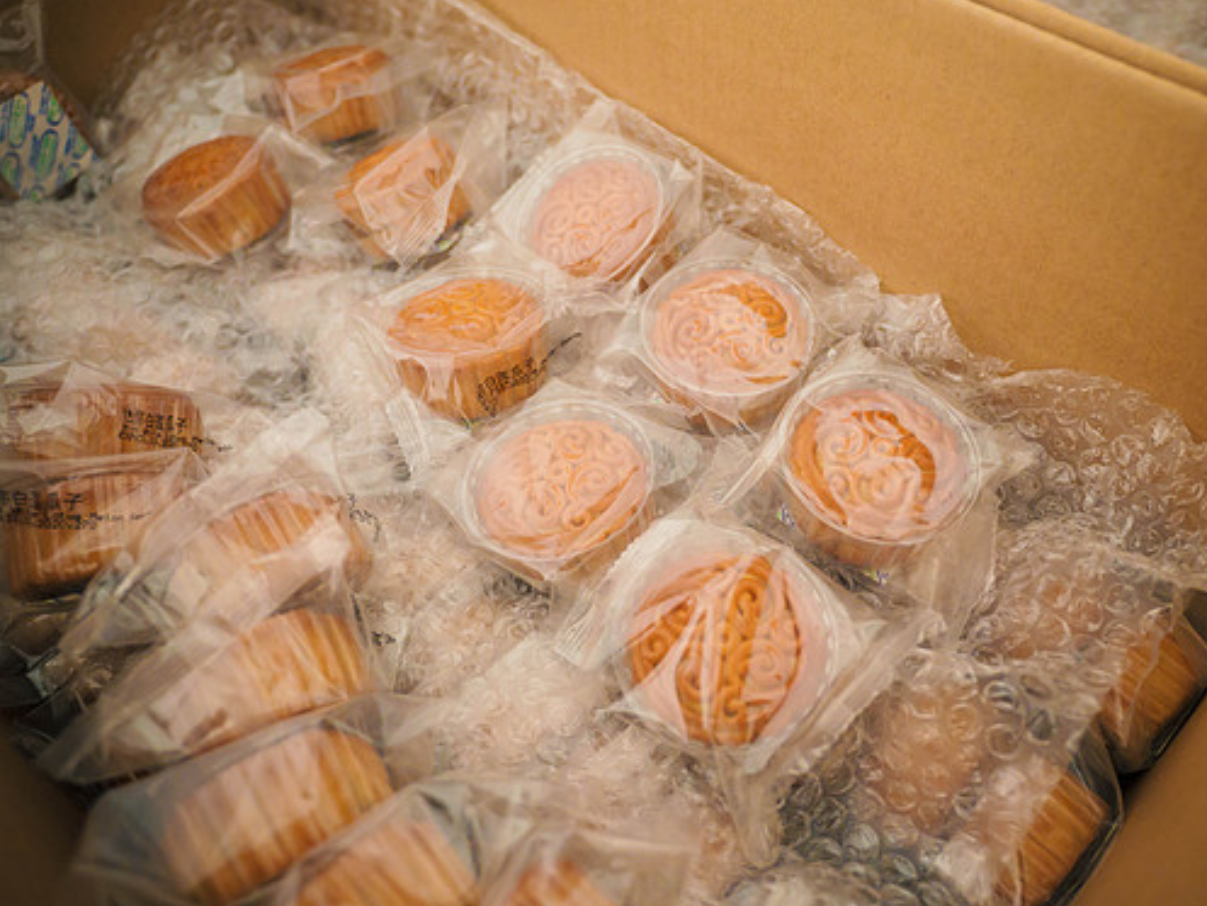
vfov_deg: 49.8
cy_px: 438
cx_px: 685
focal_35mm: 28
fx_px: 977
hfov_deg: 63.2
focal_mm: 12
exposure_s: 1/125
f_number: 1.7
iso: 1250
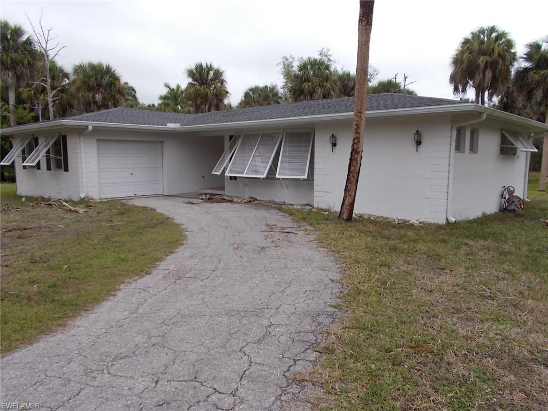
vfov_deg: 53.1
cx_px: 274
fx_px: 412
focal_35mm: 26
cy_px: 206
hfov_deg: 67.3
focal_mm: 4.6
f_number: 3.2
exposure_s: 1/320
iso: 80
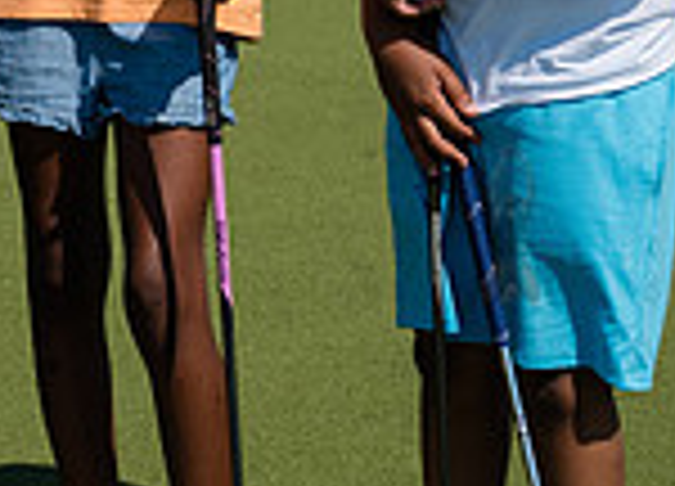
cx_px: -273
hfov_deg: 10.9
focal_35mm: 179
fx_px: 3441
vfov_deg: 8.0
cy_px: -152
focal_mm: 38
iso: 100
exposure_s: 1/1250
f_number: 5
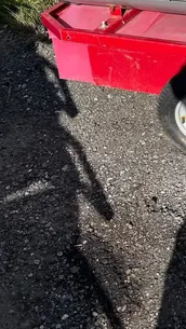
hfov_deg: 16.3
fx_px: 595
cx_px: 274
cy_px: -18
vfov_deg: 28.6
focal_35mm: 68
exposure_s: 1/3861
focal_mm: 4.2
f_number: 1.6
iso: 32
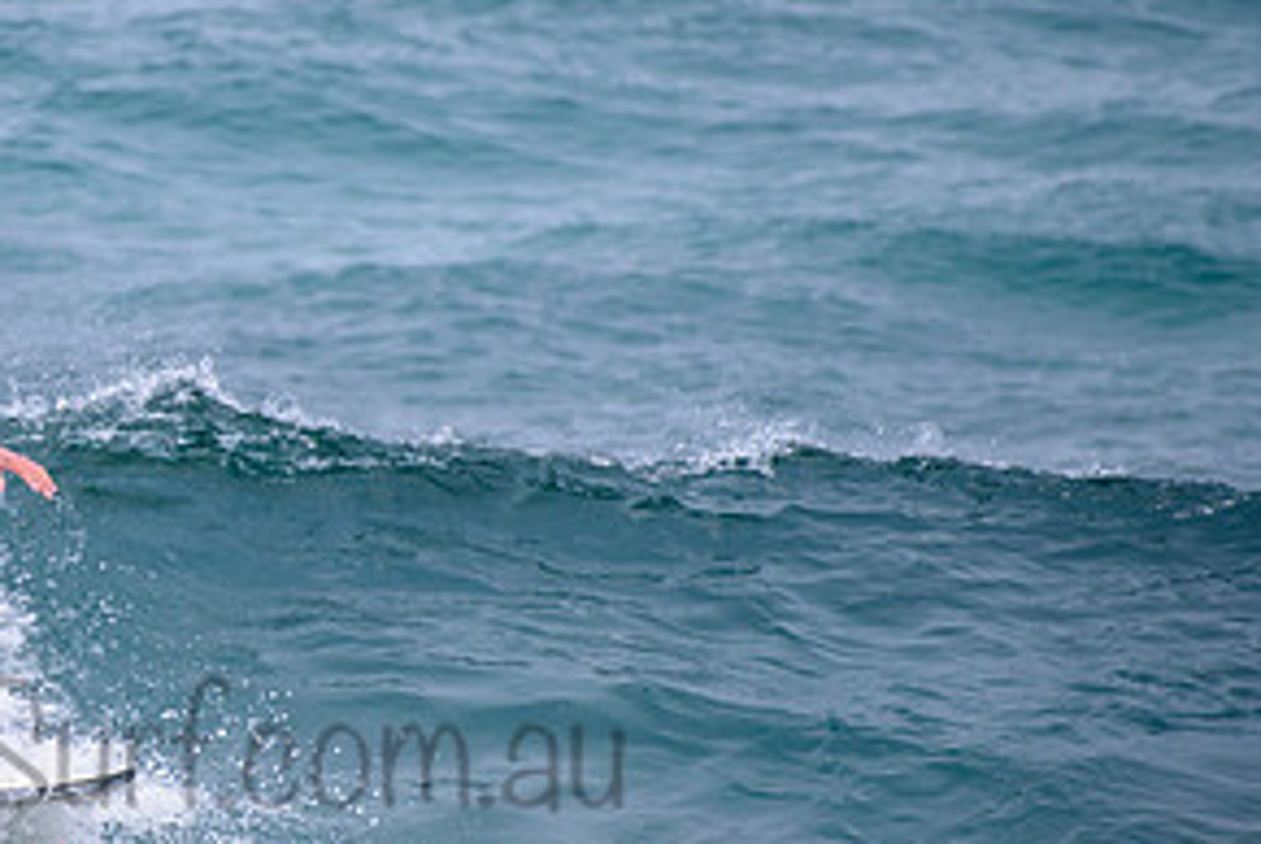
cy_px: 517
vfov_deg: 1.1
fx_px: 42951
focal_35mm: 1225
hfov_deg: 1.7
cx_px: 87
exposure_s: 1/2000
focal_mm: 500
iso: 200
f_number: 5.6
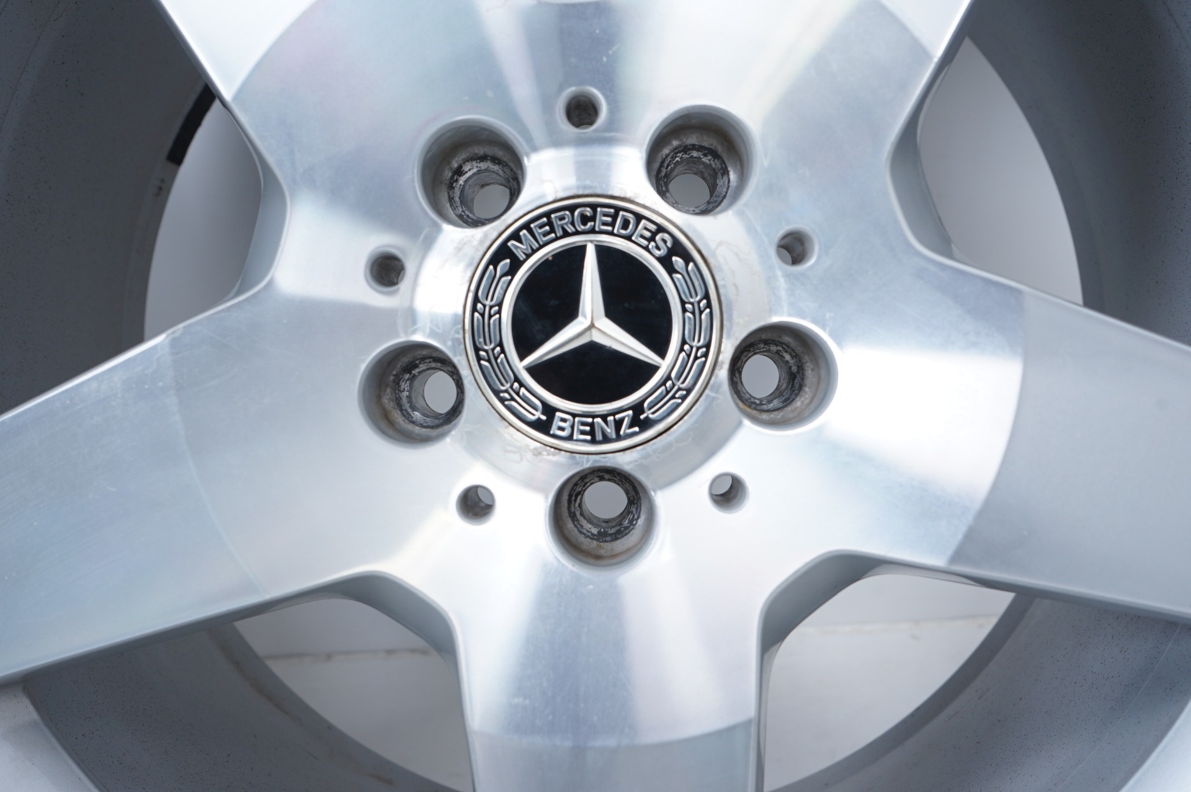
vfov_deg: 43.5
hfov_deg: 62.0
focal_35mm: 30
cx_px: 596
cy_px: 396
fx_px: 992
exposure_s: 1/100
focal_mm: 30
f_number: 7.1
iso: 250
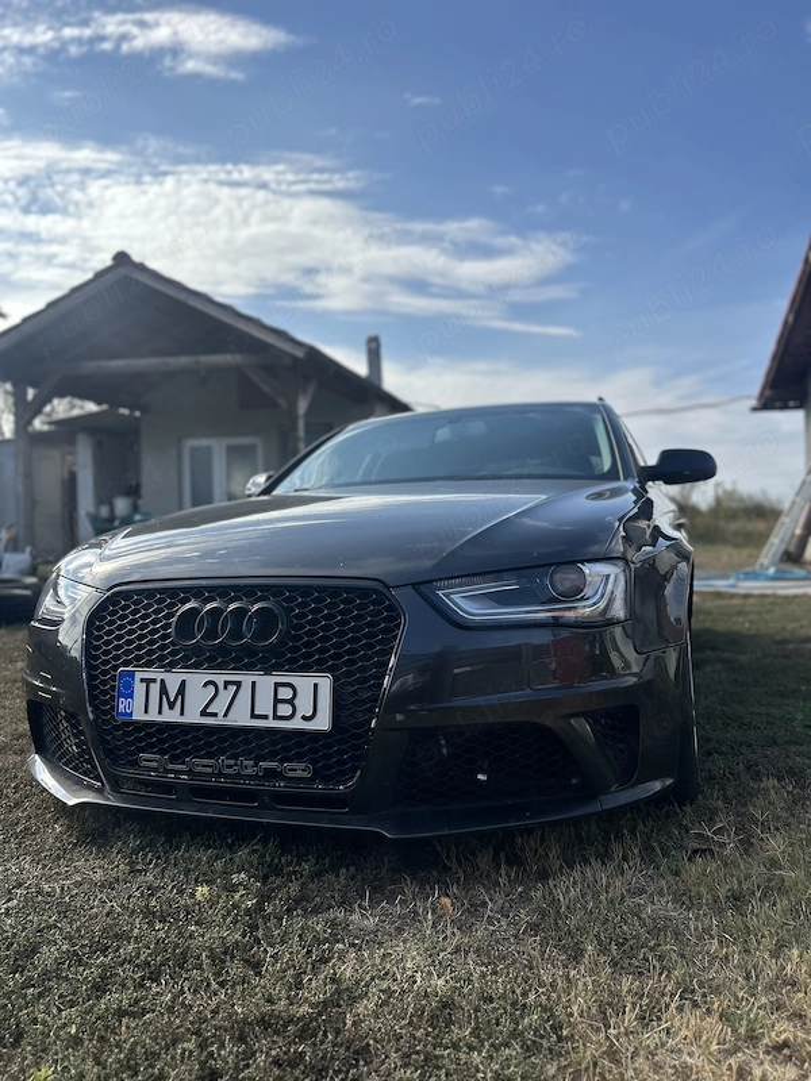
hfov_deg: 53.1
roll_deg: +0.9
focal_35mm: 26
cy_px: 540
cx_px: 406
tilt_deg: -0.3
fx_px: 812
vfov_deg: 67.3
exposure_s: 1/4274
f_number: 1.5
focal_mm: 5.7
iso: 50
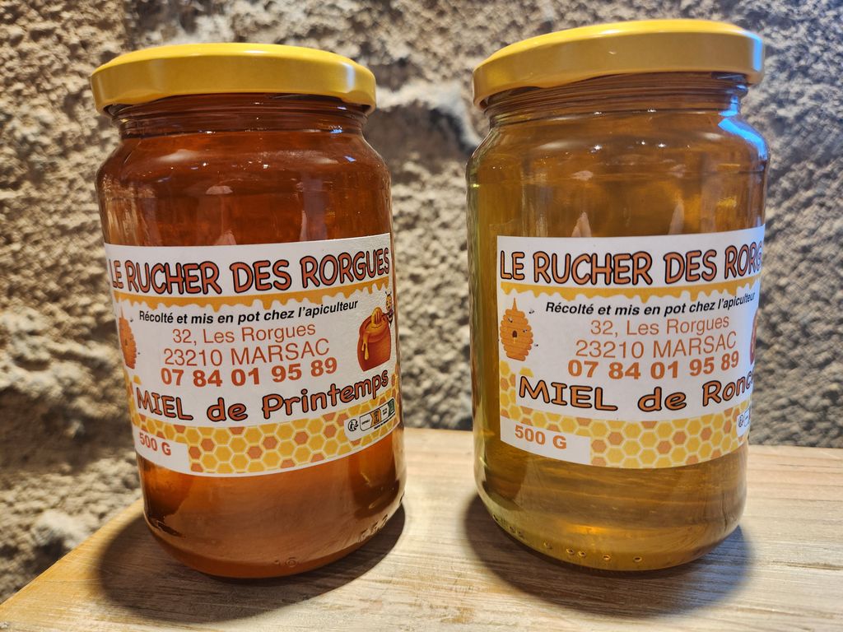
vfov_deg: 58.9
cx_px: 422
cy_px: 316
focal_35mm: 23
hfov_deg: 73.9
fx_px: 560
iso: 64
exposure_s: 1/120
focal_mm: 5.4
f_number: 1.8
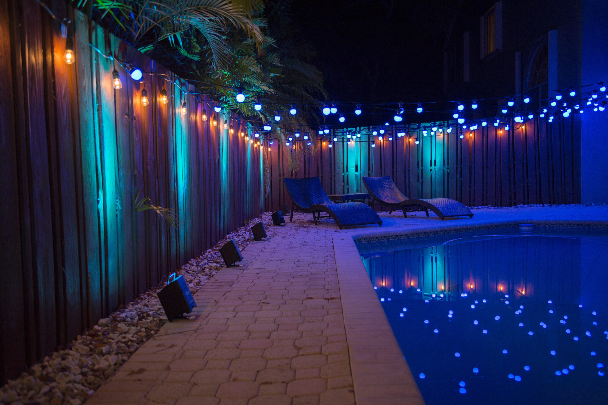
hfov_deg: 57.2
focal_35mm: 33
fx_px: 557
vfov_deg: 40.0
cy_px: 200
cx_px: 308
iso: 320
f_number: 2.8
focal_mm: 32
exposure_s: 1/100
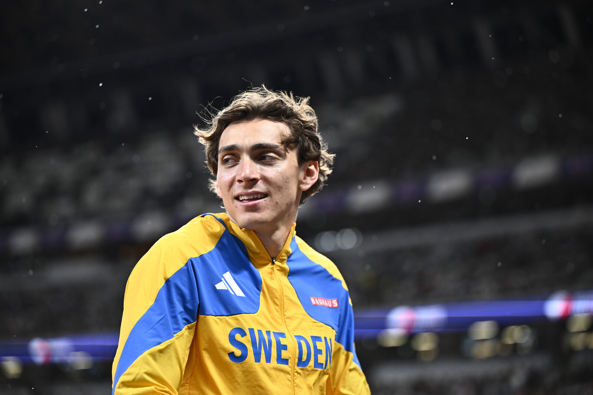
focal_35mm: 105
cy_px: 198
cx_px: 296
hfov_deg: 19.5
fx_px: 1730
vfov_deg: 13.0
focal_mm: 105
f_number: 2.8
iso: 2000
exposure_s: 1/2500
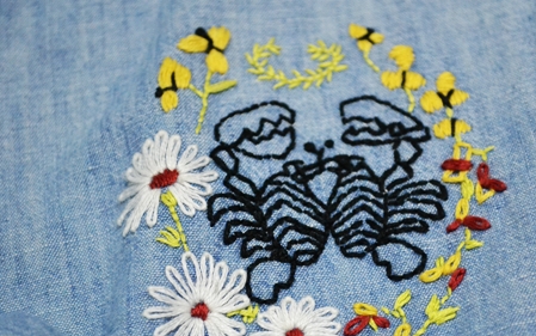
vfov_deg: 13.9
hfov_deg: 22.0
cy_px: 196
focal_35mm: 94
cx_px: 325
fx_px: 1374
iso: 3200
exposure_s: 1/20
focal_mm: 46
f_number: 5.3
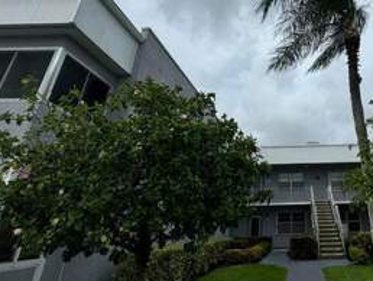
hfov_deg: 61.9
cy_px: 98
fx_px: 280
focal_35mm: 26
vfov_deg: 52.3
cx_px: 296
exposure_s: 1/3390
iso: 50
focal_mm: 2.22
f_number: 2.2
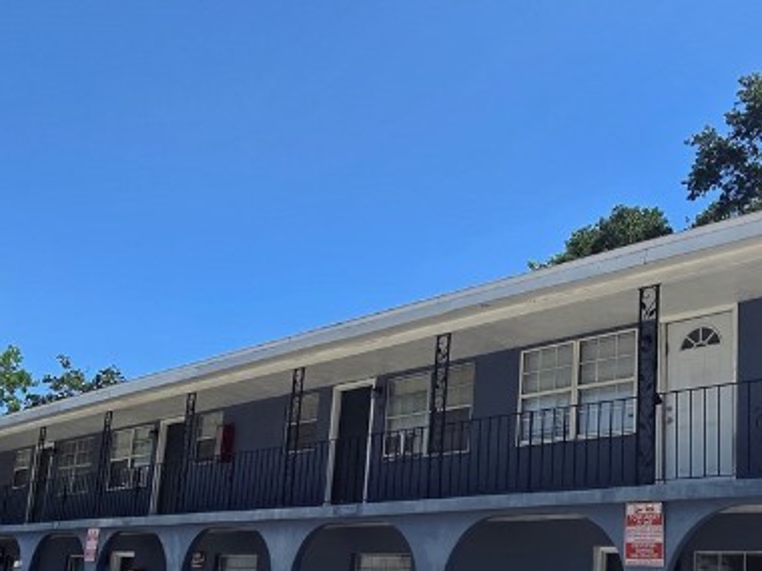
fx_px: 770
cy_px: 449
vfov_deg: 39.3
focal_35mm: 35
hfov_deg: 49.7
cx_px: 604
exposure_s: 1/2204
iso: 50
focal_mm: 2.2
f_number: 2.2
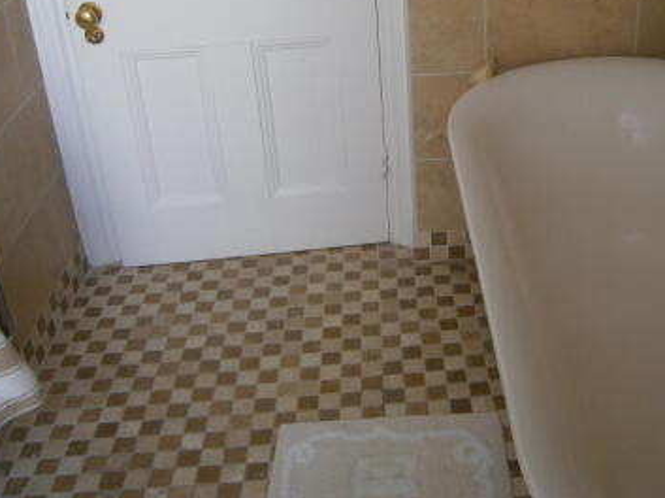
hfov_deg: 43.4
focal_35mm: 43
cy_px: 142
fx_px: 825
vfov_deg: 33.1
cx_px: 432
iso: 100
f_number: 2.8
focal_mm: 4.7
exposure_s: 1/30
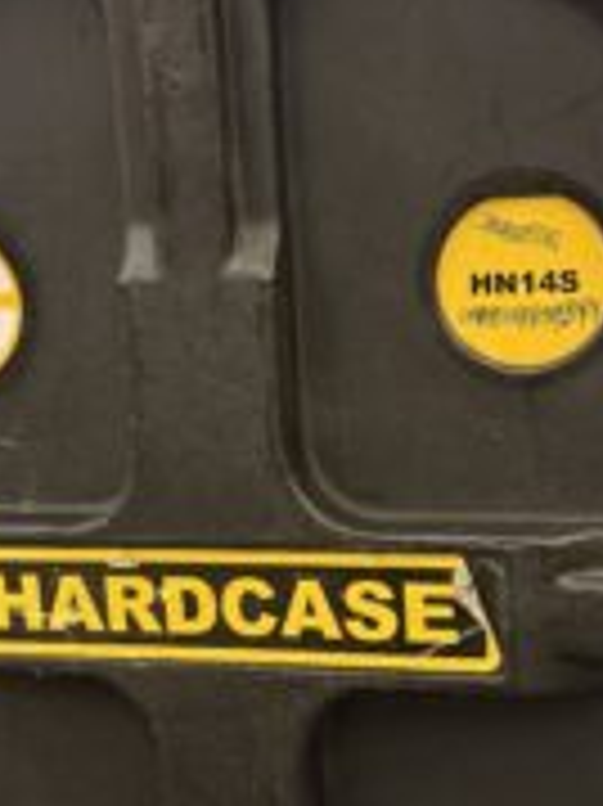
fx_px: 1349
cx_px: 333
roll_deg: +2.8
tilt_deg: -11.2
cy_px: 450
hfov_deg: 25.2
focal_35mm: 58
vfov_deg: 33.2
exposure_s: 1/50
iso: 400
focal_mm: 6.76
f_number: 1.78
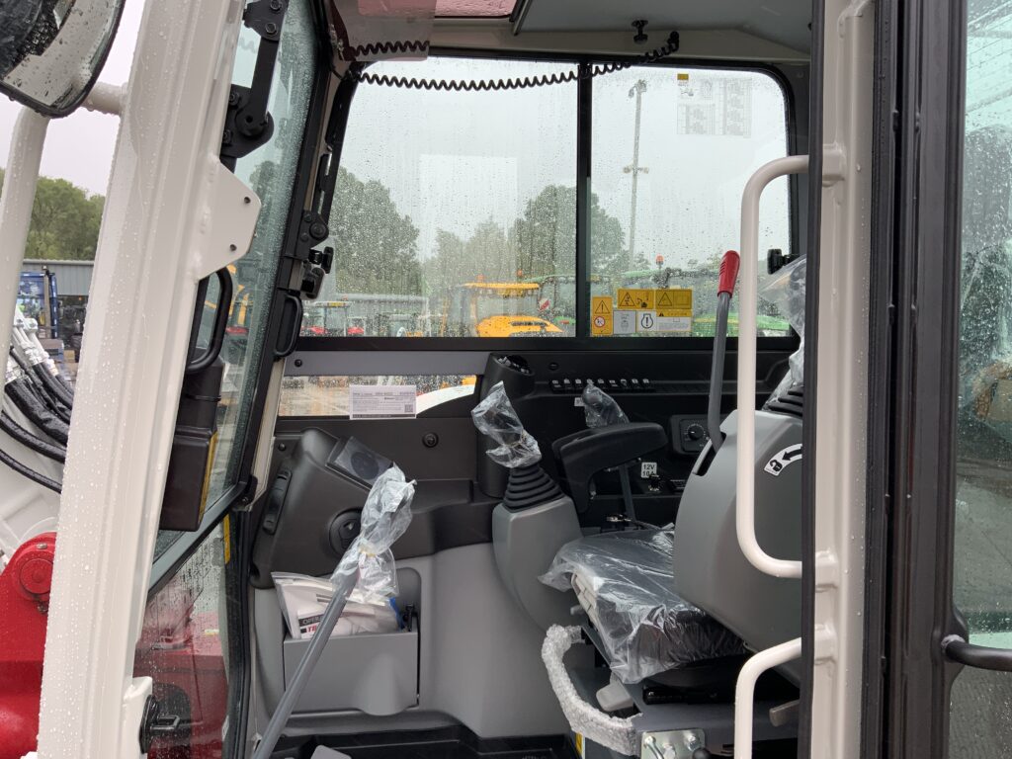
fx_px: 848
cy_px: 380
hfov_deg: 61.7
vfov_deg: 48.2
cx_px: 506
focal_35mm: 29
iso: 16
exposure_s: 1/302
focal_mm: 3
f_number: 1.8
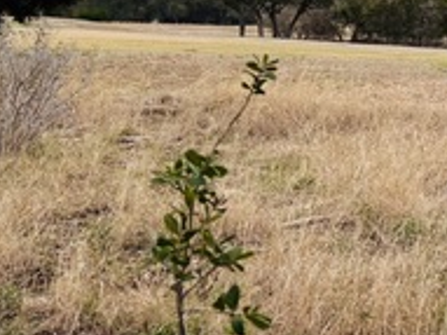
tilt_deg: +5.5
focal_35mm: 87
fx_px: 1123
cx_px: 742
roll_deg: -0.9
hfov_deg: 18.7
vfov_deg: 16.1
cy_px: -91
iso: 50
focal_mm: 5.96
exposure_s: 1/3788
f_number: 1.6
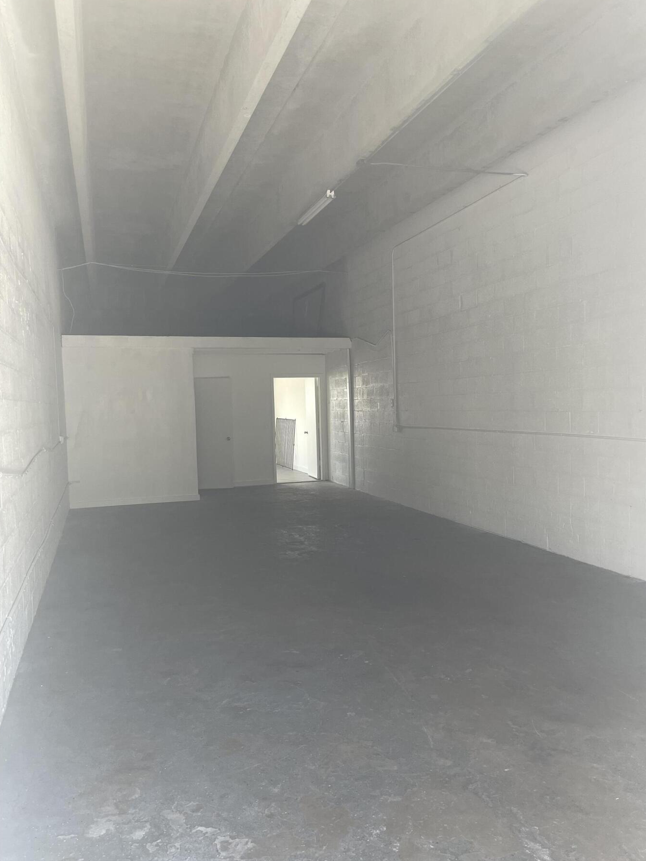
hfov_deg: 49.6
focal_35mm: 28
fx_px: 697
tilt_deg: -3.7
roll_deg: +1.4
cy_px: 453
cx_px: 357
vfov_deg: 63.4
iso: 80
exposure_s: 1/121
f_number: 1.6
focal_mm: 5.1
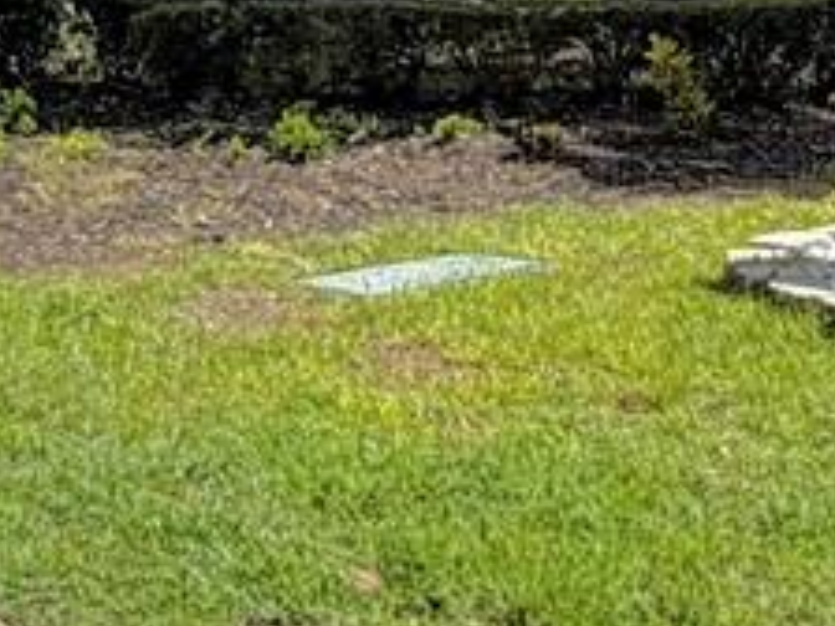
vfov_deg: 12.9
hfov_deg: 19.3
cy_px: -611
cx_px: 82
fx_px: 2412
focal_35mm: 100
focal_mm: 2.22
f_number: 2.2
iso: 20
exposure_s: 1/770
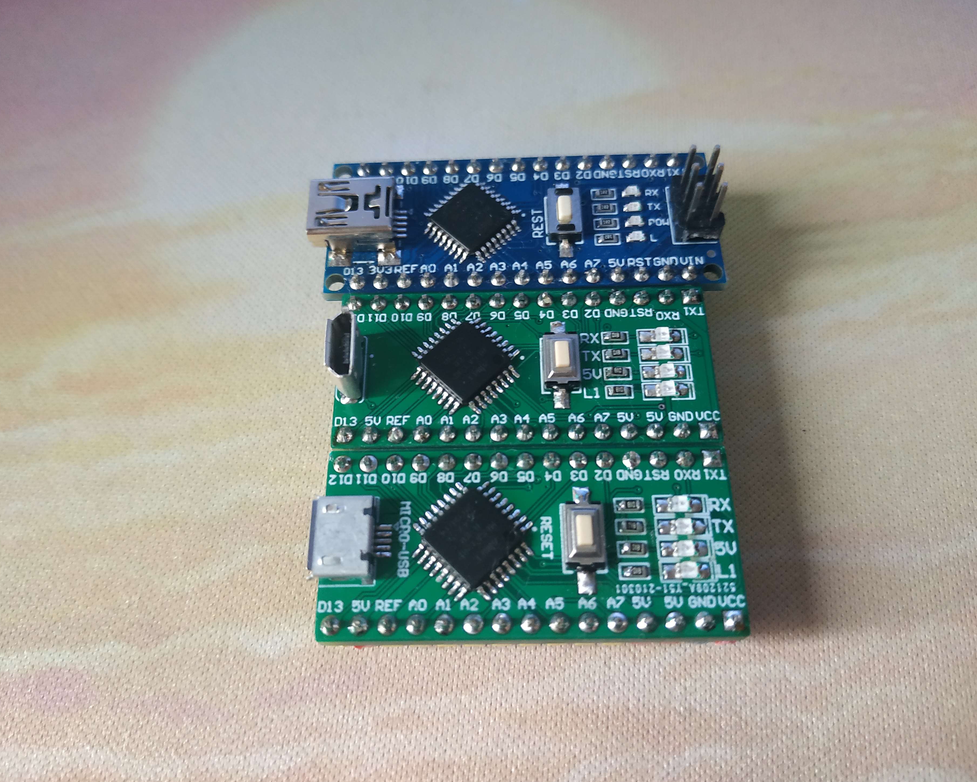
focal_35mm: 26
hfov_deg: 66.0
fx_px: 752
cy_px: 388
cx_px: 487
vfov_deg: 54.9
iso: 640
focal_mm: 3.94
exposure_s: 1/20
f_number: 1.9
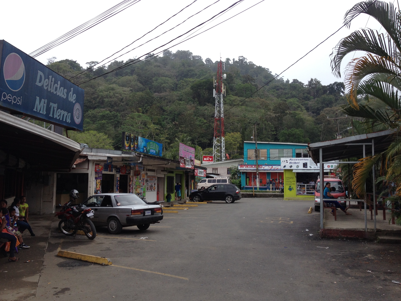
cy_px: 150
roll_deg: -0.4
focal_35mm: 35
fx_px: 405
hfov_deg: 52.6
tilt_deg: +1.2
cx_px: 200
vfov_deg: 40.7
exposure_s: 1/649
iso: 50
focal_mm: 4.28
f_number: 2.4
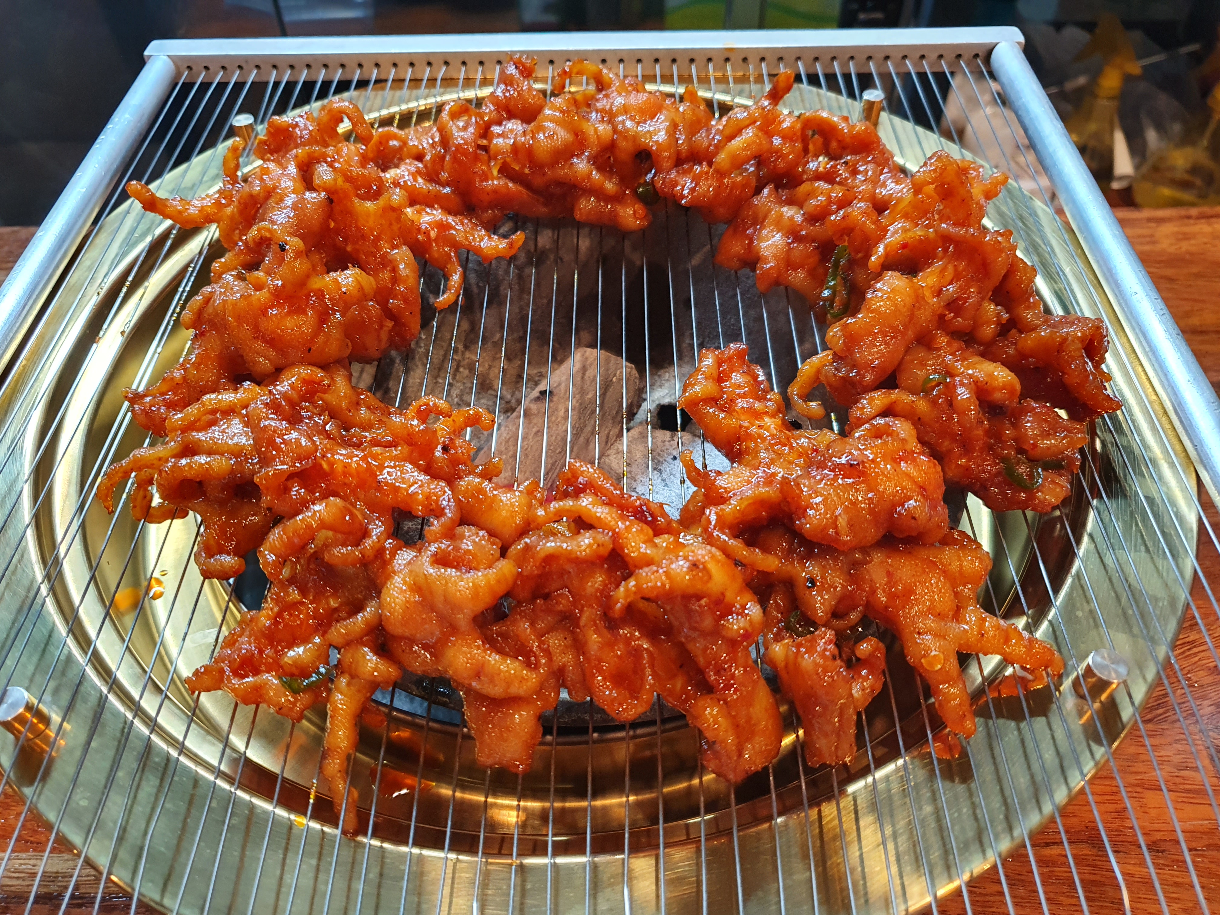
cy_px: 458
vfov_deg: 53.1
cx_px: 610
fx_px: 916
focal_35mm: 26
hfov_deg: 67.3
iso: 250
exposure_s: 1/40
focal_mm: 4.32
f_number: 1.5
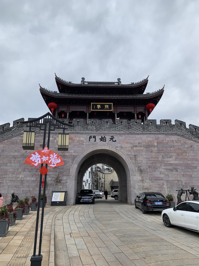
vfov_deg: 67.3
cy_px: 133
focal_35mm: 26
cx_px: 100
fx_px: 199
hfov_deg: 53.1
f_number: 1.8
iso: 25
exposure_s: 1/1136
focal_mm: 4.25
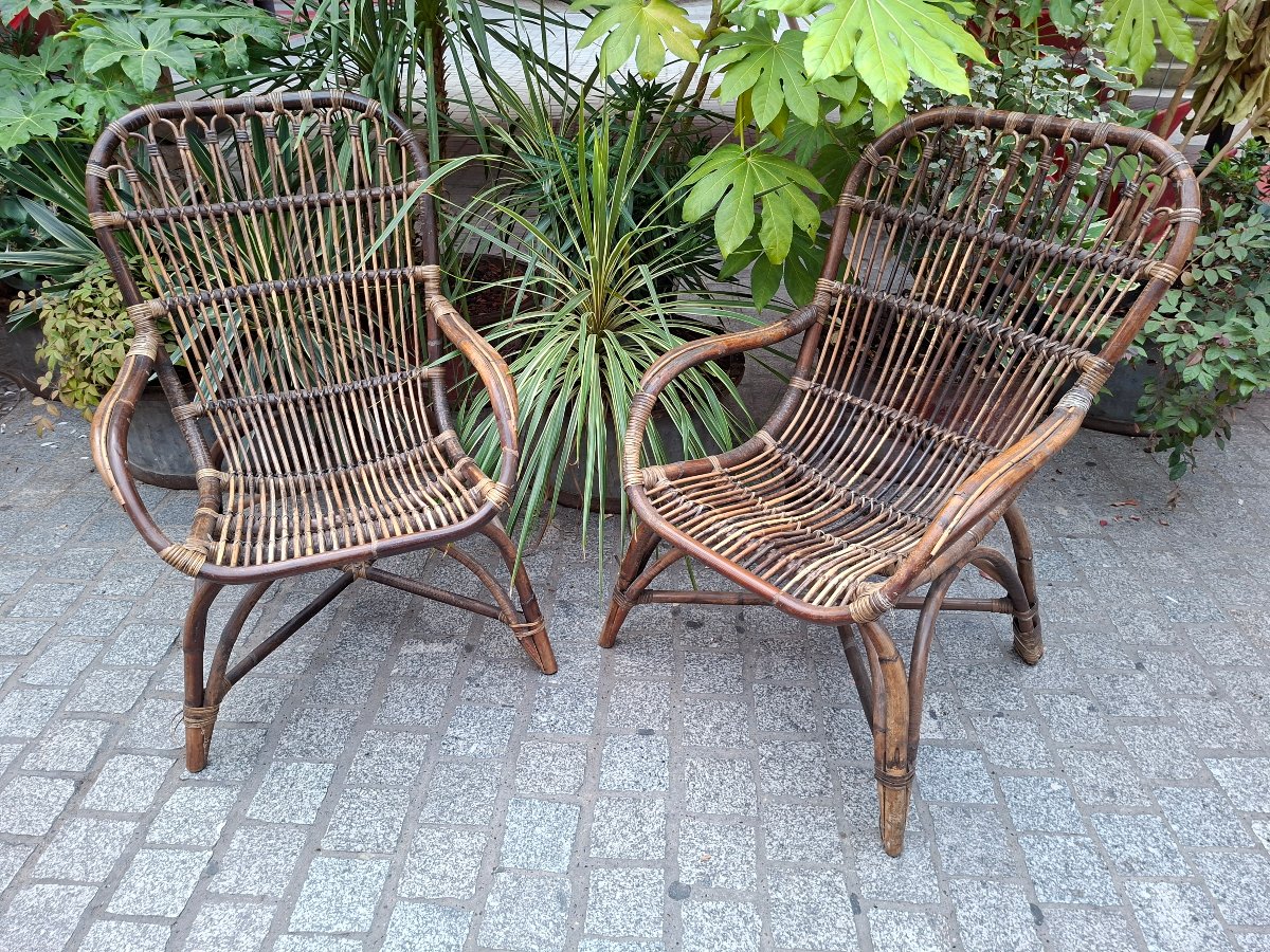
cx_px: 635
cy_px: 476
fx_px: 844
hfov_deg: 73.9
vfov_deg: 58.9
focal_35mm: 23
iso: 160
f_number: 1.8
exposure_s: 1/100
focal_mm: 5.54
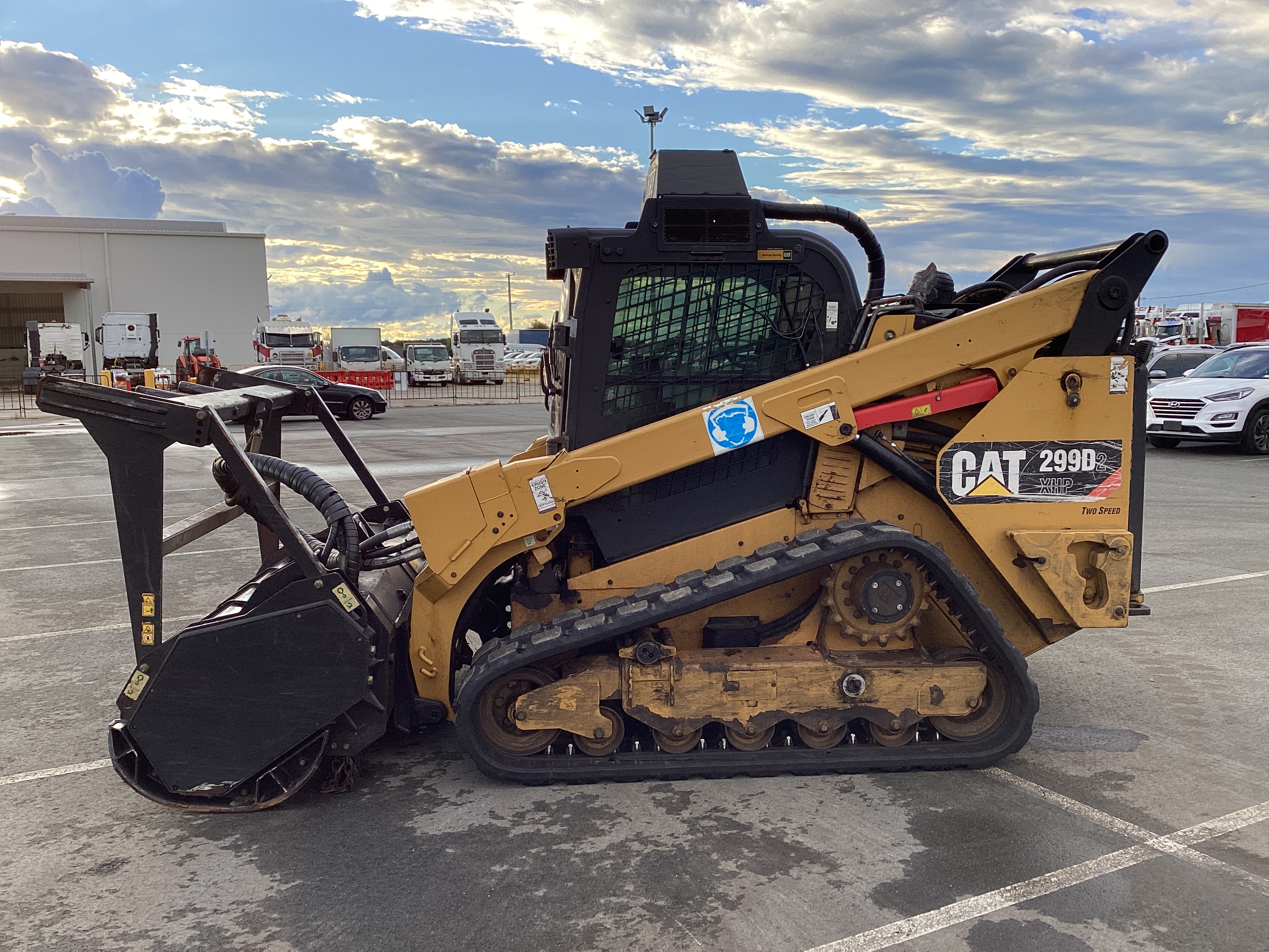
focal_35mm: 31
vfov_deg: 45.4
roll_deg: +1.1
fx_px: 1136
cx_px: 634
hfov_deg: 58.4
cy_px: 476
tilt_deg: -8.1
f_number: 2.4
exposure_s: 1/240
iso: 25
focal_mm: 3.3
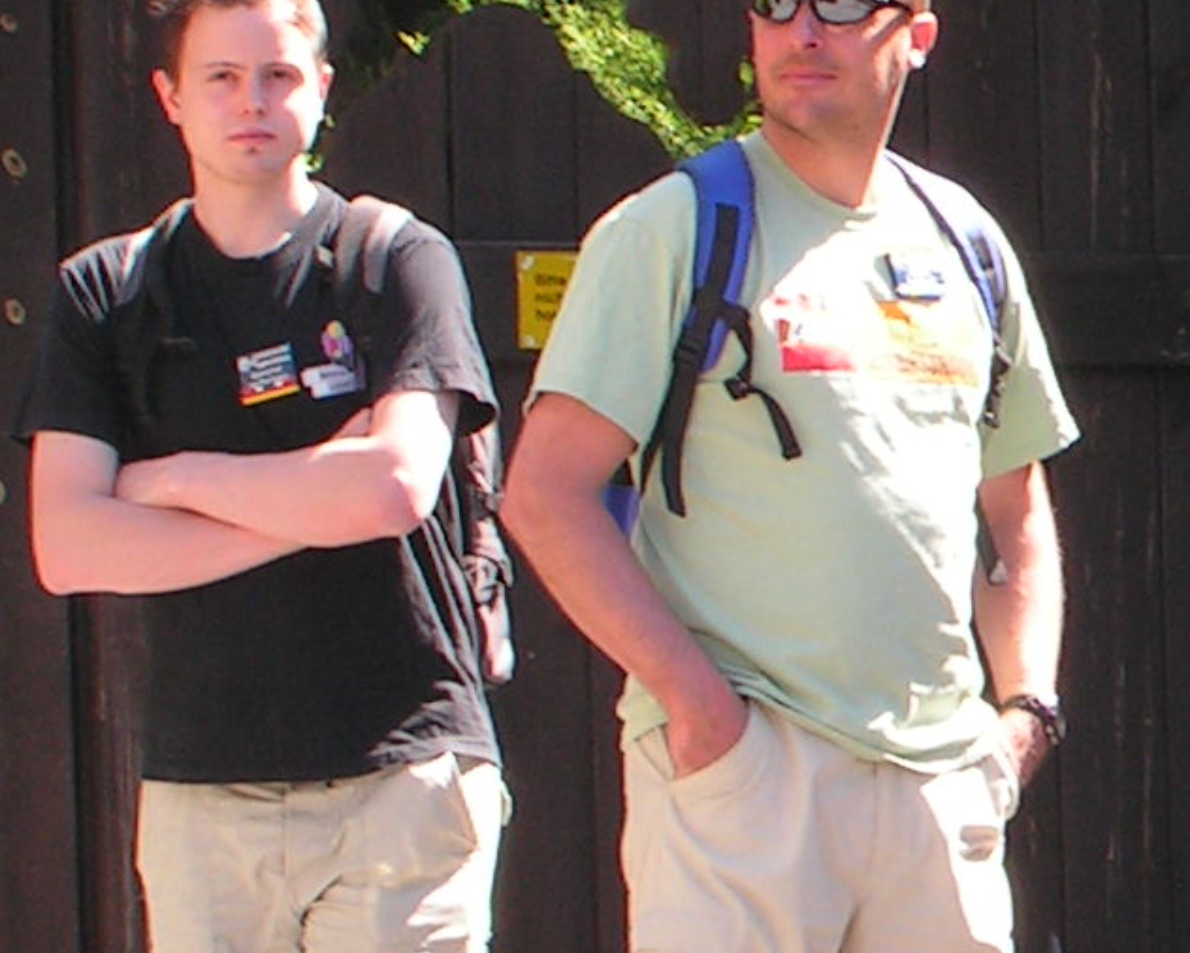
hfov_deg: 9.0
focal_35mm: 207
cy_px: 433
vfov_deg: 7.5
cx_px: 1896
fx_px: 7293
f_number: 5.6
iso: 50
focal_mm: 9.9
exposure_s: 1/60
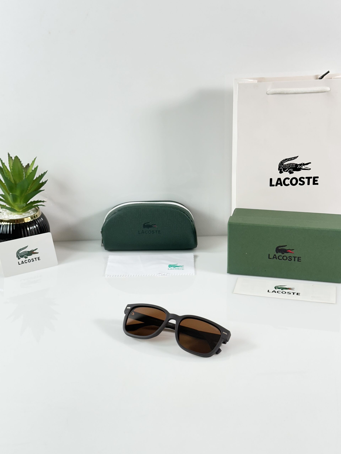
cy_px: 227
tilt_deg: -23.3
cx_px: 170
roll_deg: +1.6
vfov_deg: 39.7
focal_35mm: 48
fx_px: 630
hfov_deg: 30.3
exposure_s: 1/100
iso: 64
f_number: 1.78
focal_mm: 6.86
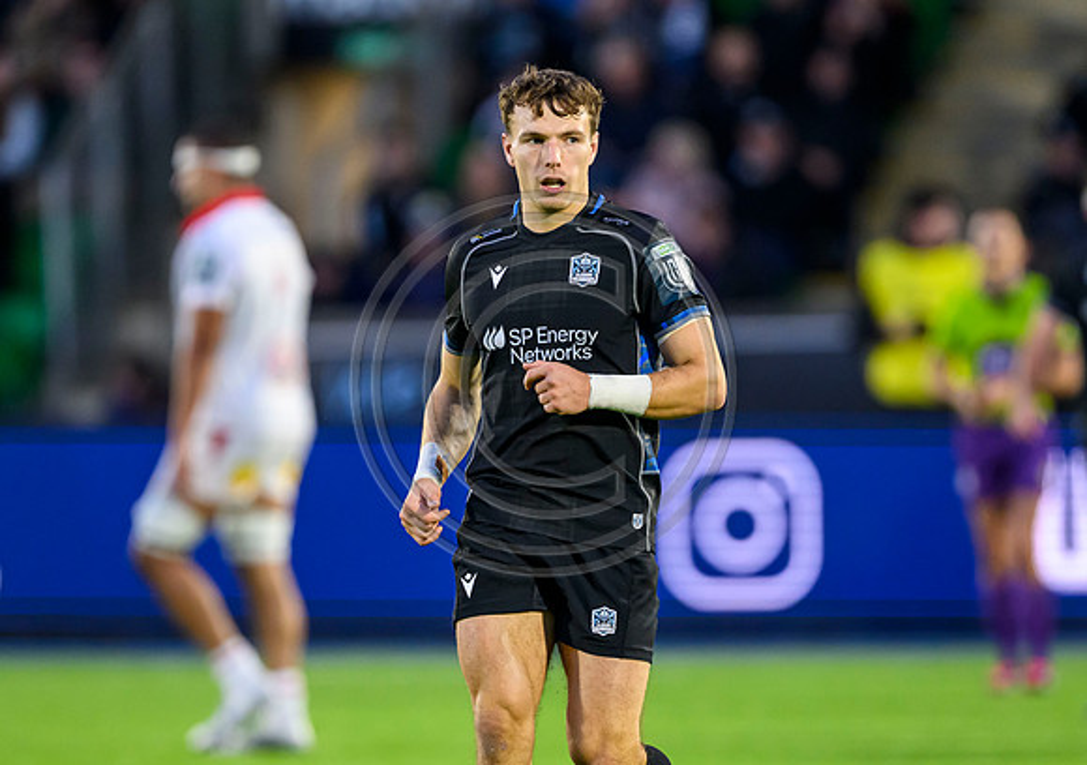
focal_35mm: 623
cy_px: 461
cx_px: 569
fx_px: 19133
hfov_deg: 3.3
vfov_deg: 2.3
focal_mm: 400
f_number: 3.2
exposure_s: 1/1600
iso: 4000
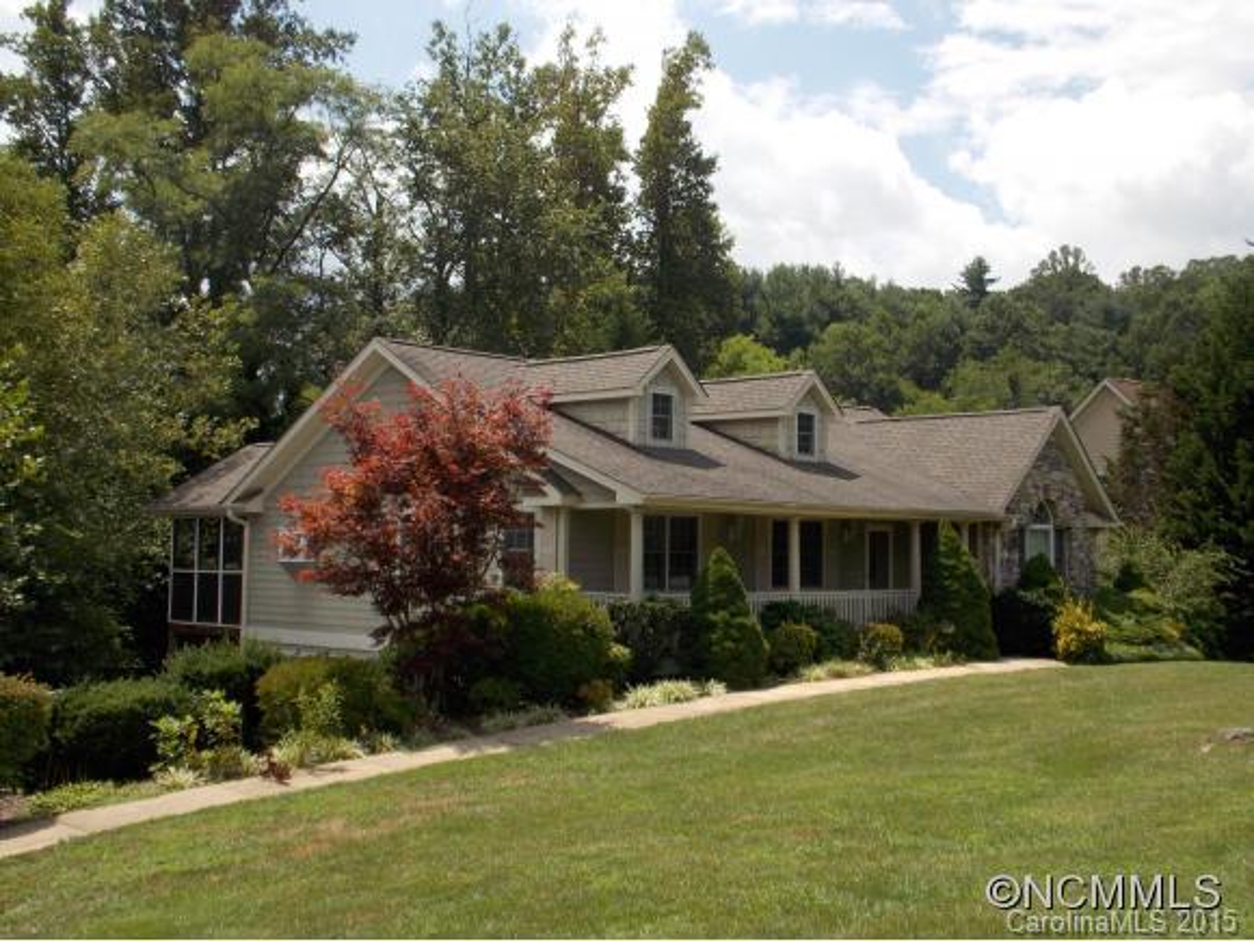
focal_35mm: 37
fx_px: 1341
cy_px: 471
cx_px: 627
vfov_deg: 38.7
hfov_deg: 50.1
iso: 80
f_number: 3.5
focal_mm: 6.6
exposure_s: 1/640
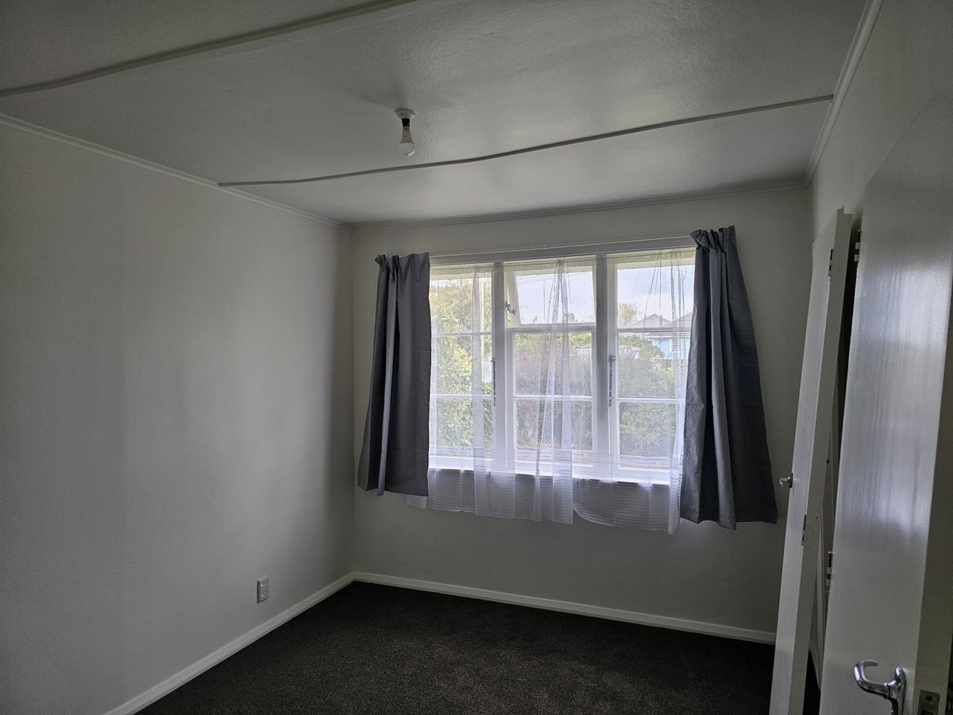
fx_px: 633
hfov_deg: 73.9
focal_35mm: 23
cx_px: 476
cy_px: 358
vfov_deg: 58.9
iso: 100
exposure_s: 1/207
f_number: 1.7
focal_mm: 6.3
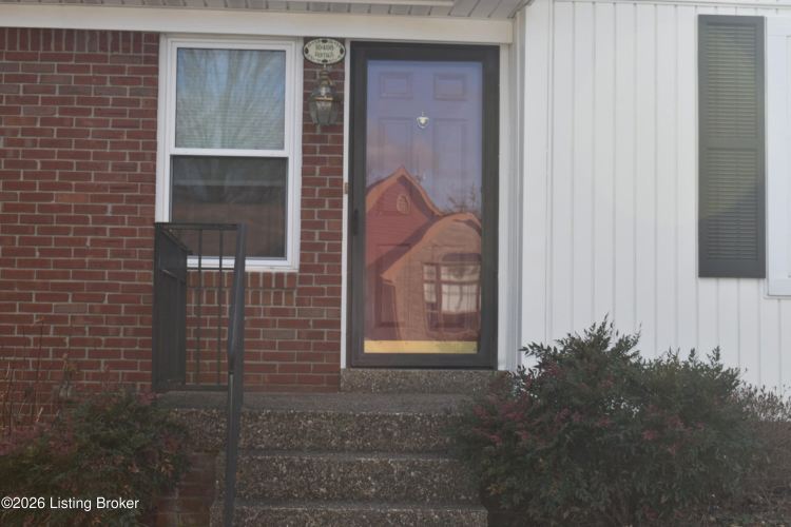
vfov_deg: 22.6
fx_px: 1318
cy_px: 264
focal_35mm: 60
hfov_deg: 33.4
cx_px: 396
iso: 100
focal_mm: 40
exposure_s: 1/160
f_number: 6.3
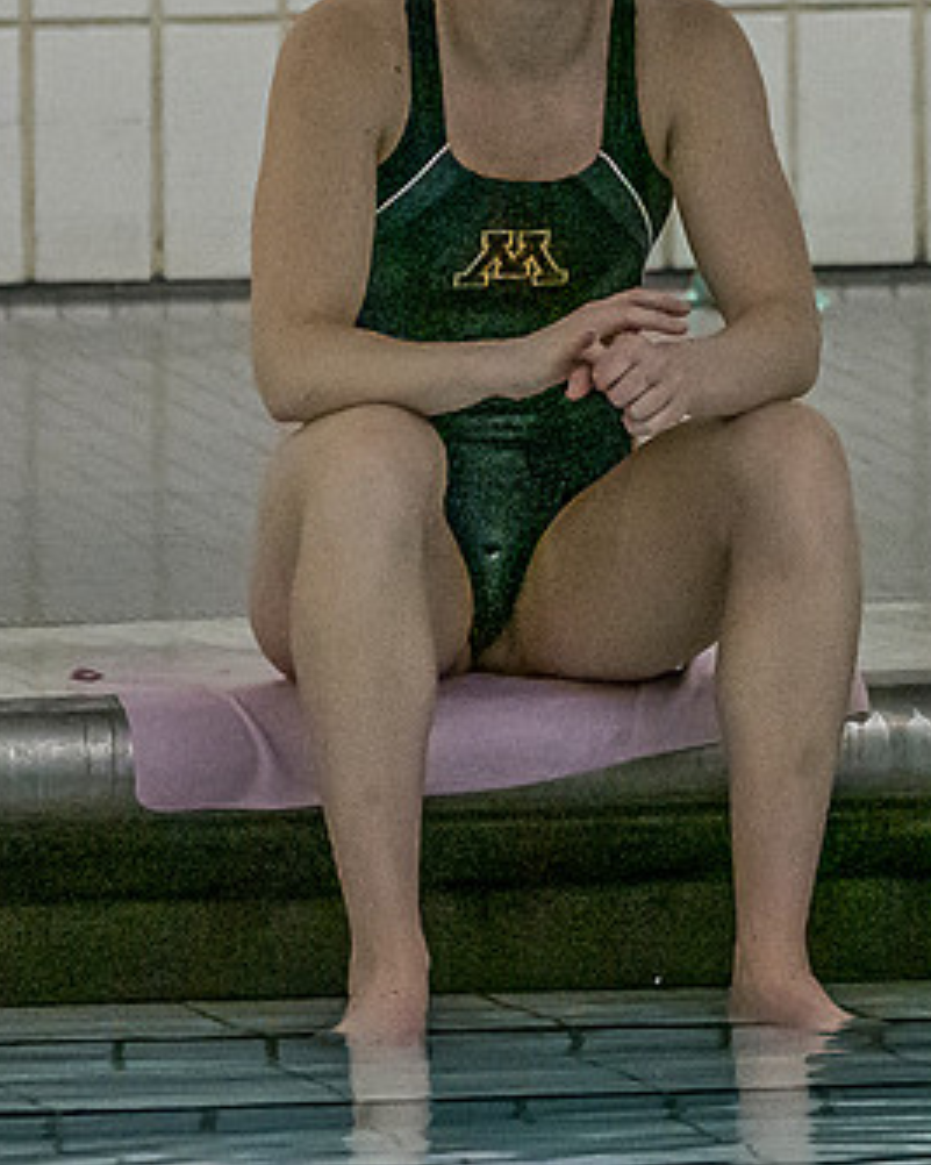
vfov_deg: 2.4
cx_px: 574
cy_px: 113
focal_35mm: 814
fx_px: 28049
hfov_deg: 1.9
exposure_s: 1/1600
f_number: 2.8
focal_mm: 150
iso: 4000
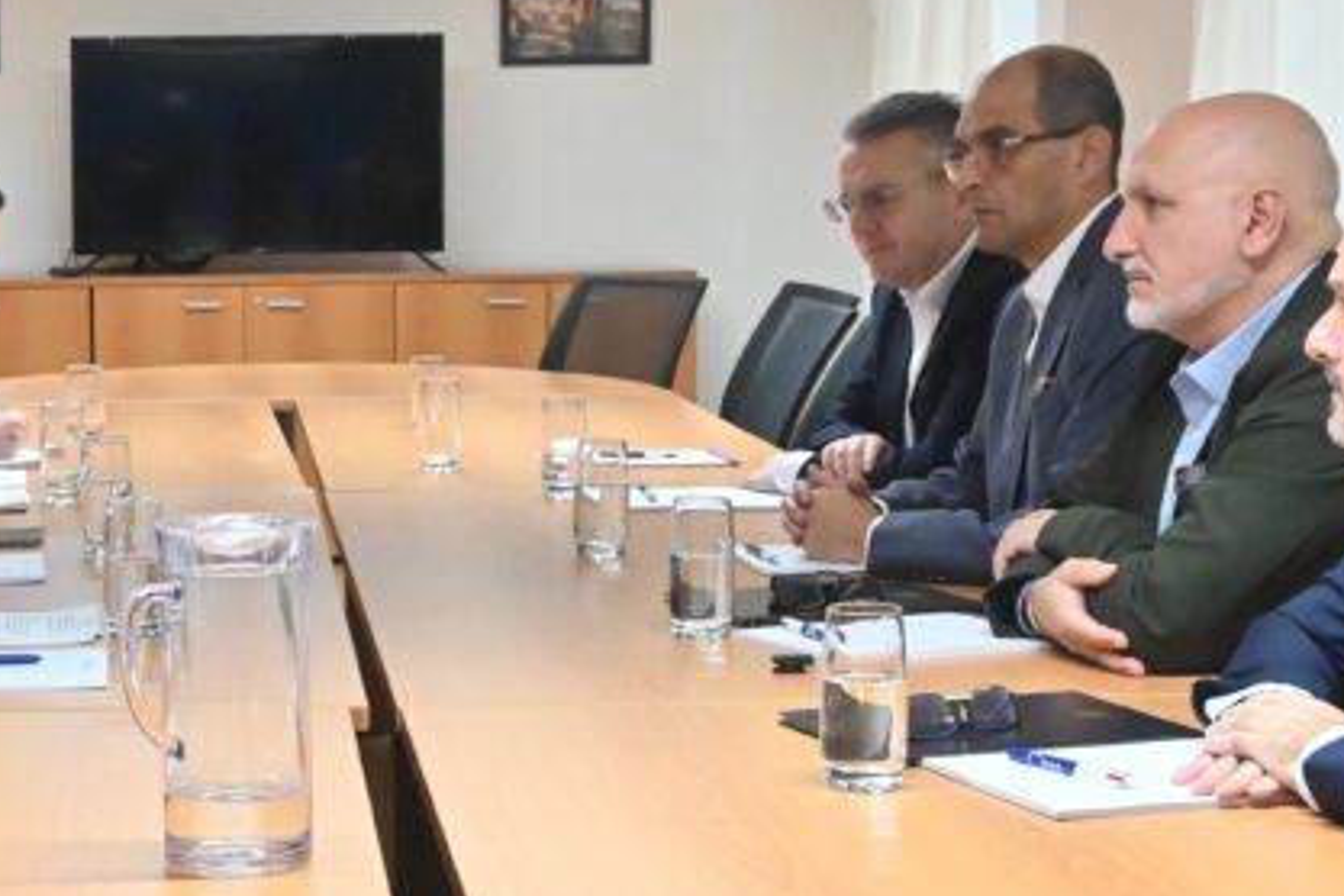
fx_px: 3085
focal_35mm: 83
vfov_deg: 16.5
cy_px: 487
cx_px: 200
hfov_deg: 24.1
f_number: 5.6
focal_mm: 21.5
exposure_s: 1/125
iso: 2000
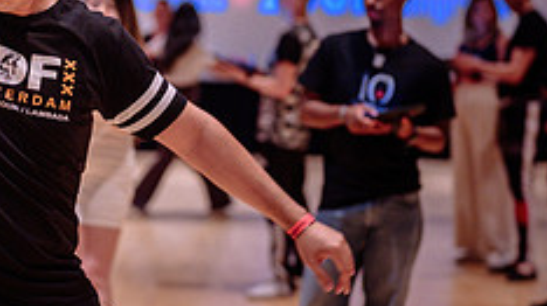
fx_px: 1883
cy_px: 169
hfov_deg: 16.3
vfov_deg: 9.3
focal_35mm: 130
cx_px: 51
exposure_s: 1/200
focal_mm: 50
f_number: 1.4
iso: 1600
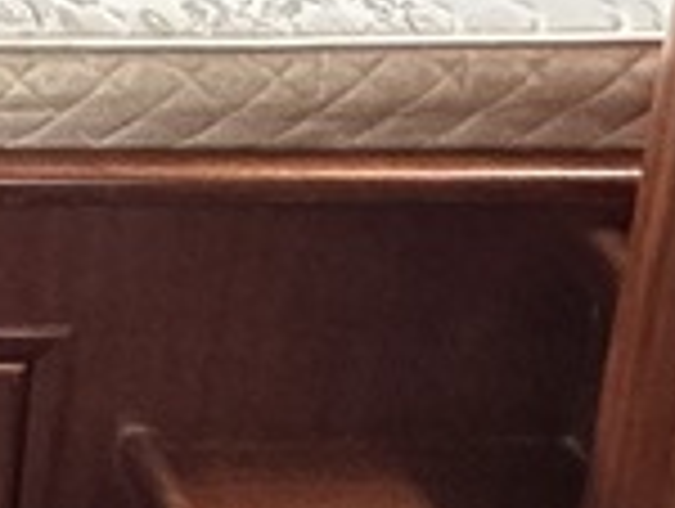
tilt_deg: -19.3
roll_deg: +2.6
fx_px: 2187
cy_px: -171
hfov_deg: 14.9
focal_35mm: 112
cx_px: -590
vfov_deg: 12.8
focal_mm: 2.22
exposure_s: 1/60
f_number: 2.2
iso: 1250
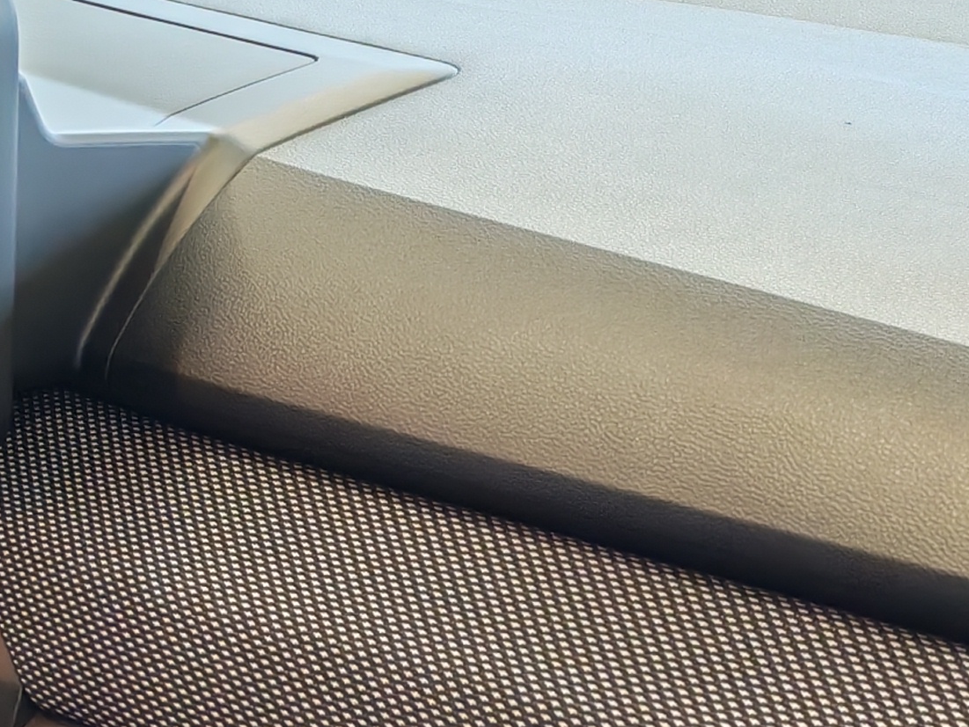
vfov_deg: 11.9
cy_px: 1063
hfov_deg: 15.7
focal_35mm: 119
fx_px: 3332
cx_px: -303
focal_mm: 6.12
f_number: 1.9
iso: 1250
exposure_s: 1/100
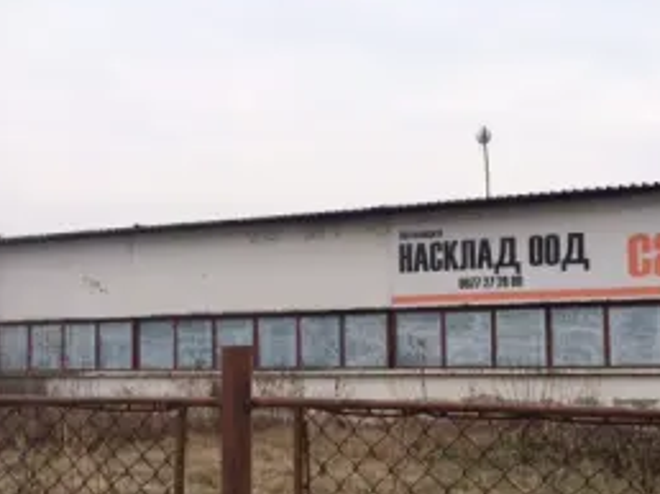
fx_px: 857
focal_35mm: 45
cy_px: 310
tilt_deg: +3.3
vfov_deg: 32.0
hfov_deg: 42.0
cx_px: 376
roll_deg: +0.9
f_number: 2.2
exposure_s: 1/586
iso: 32
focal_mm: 4.15
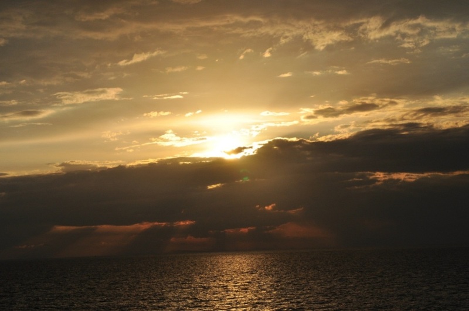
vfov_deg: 16.5
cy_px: 156
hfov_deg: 24.7
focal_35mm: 82
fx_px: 1073
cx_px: 234
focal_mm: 55
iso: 200
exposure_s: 1/1000
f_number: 13
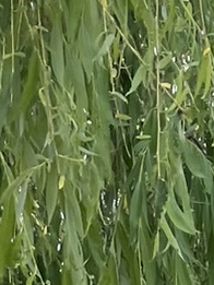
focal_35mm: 196
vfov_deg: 8.3
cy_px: 905
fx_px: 1614
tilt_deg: -8.1
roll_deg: +0.2
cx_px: -260
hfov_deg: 7.2
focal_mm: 5.1
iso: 32
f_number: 1.6
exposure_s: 1/1279
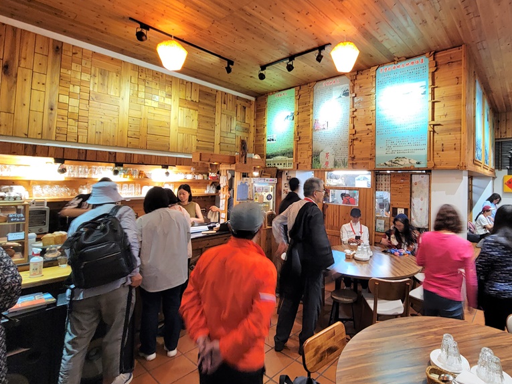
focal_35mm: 17
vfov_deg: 74.5
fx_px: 251
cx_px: 324
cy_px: 172
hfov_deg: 89.0
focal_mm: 2.2
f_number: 2.2
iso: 80
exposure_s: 1/8
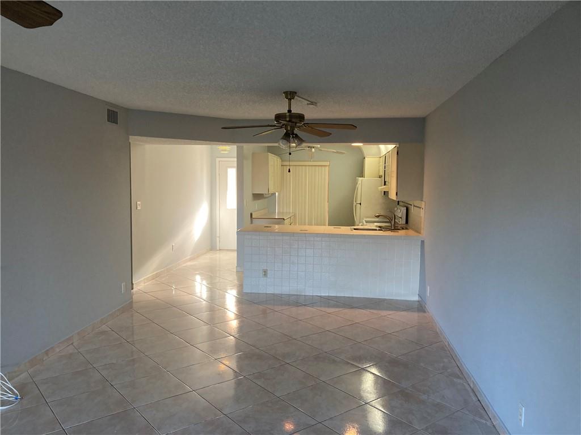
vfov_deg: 49.7
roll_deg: -1.0
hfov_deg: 63.4
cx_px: 290
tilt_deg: -3.8
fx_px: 470
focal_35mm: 28
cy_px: 218
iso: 125
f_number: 1.8
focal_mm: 3.99
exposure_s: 1/60
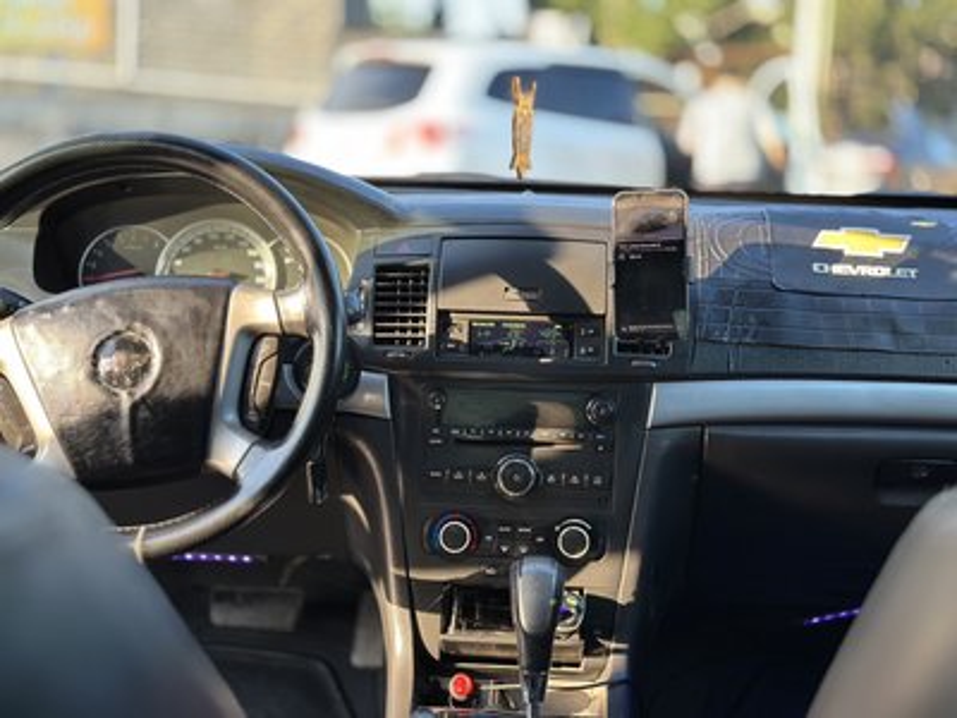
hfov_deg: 39.7
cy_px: 359
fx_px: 1327
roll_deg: -1.9
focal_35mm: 48
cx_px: 478
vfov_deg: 30.3
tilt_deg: -8.3
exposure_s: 1/199
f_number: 1.78
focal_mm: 6.86
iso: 80
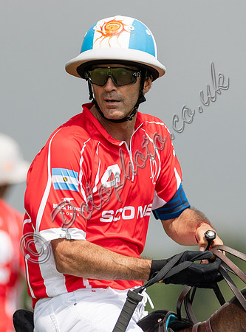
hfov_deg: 1.5
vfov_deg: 2.0
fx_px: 9545
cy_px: 78
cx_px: 158
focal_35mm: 999
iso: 320
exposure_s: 1/8000
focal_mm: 300
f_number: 2.8
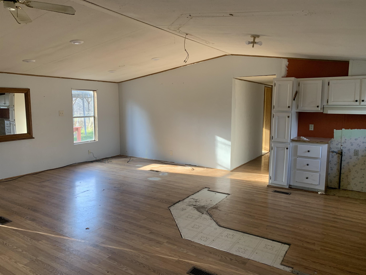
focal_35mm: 26
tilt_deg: -7.3
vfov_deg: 53.1
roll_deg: -0.4
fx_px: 275
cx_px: 183
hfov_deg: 67.3
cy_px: 138
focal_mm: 4.25
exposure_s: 1/104
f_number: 1.8
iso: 100
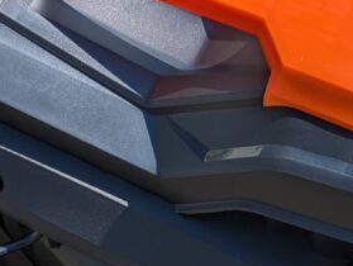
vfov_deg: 8.0
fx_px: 1909
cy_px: 182
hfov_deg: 10.6
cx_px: 221
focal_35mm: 187
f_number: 1.89
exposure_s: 1/3279
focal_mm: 5.43
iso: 45
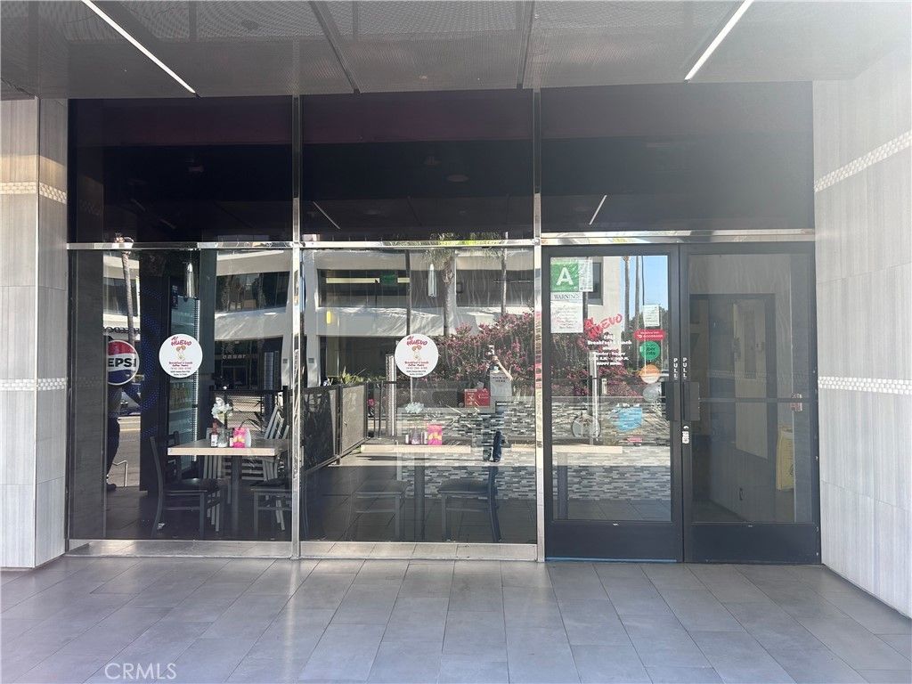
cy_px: 342
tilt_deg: +0.6
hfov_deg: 67.3
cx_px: 456
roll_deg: +0.3
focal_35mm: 26
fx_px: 685
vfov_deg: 53.1
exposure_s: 1/218
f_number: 1.5
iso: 50
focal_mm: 5.7
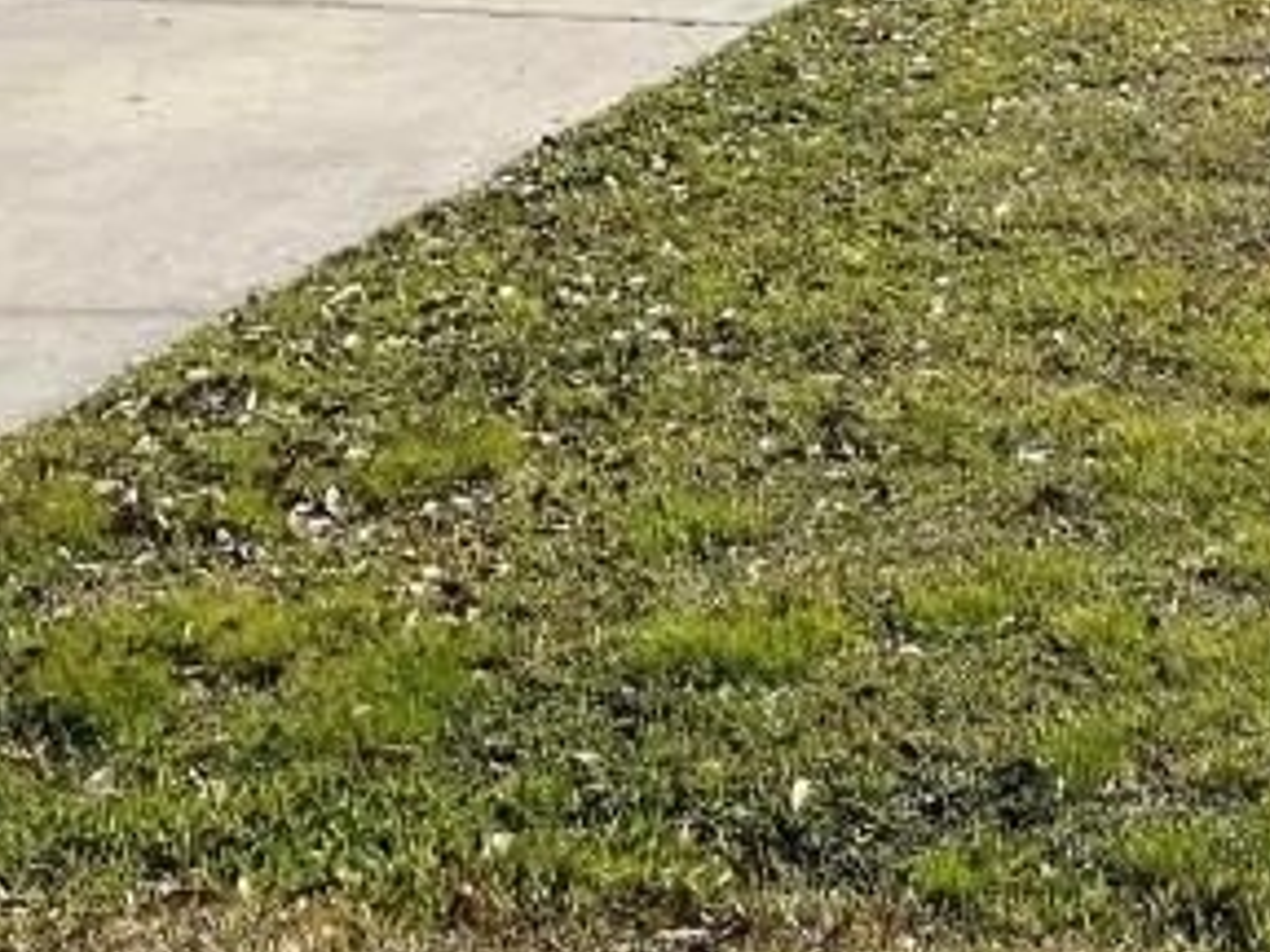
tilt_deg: +0.2
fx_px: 3265
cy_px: -683
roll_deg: -1.5
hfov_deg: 19.5
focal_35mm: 89
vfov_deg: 14.8
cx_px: 1830
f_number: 1.6
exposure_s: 1/5376
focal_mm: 5.1
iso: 32
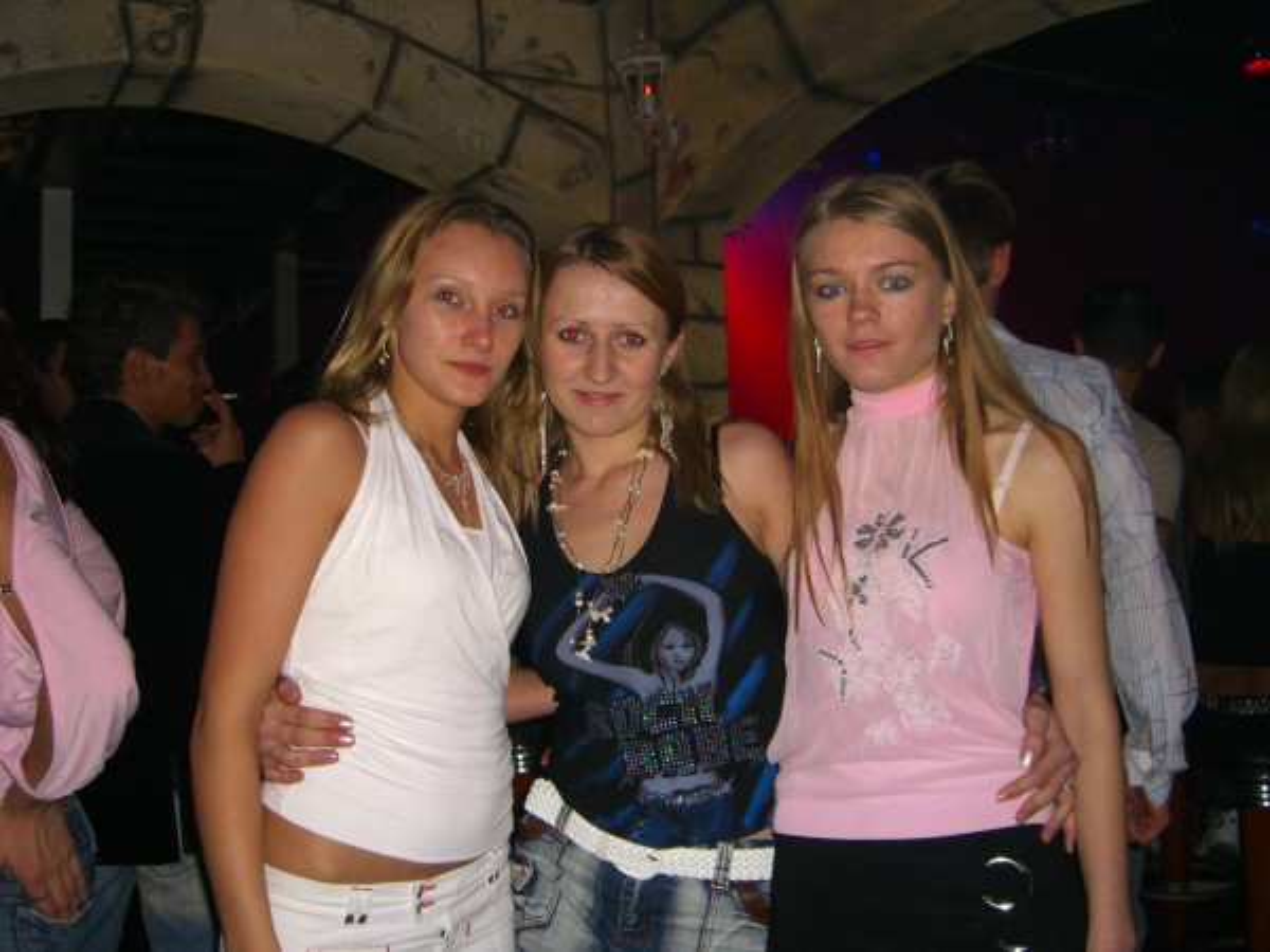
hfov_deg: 49.0
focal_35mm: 38
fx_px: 1394
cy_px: 476
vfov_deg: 37.7
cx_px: 635
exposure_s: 1/60
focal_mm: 7.9
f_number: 2.8
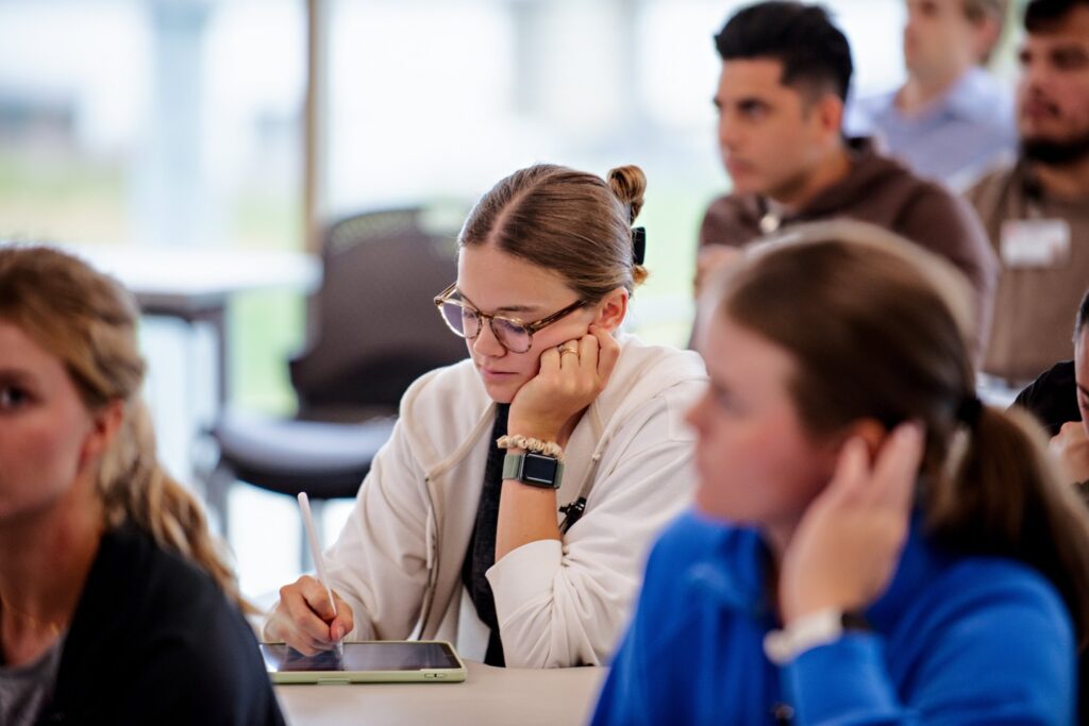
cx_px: 544
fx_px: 6050
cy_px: 363
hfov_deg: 10.3
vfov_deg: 6.9
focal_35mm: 200
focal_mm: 200
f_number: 2.8
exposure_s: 1/160
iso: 800
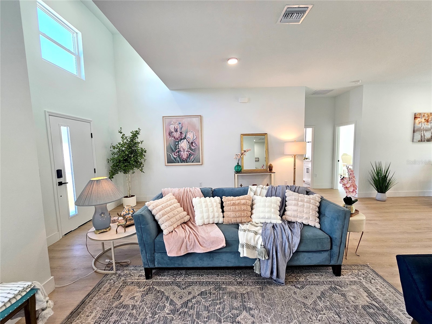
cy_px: 162
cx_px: 216
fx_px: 162
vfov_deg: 89.9
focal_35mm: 13
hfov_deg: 106.2
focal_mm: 2.2
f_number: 2.2
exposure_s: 1/60
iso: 100
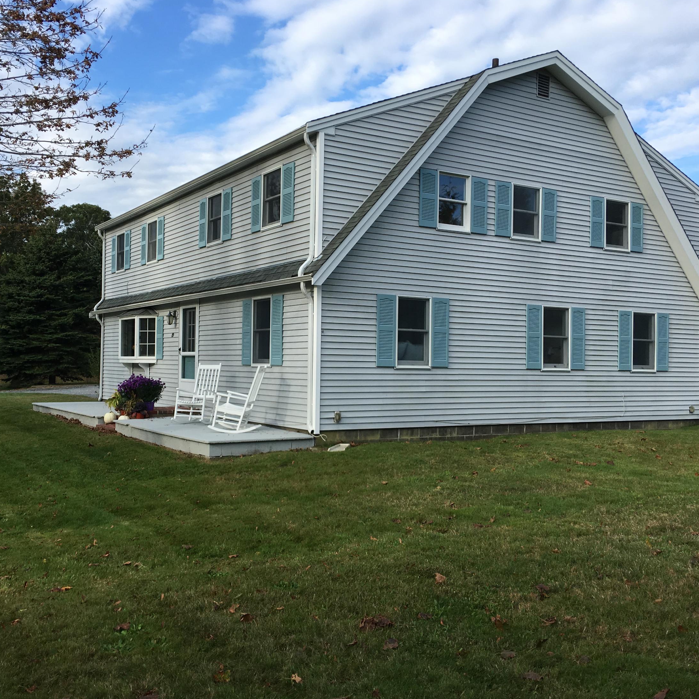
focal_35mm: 35
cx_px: 316
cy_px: 349
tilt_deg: +1.5
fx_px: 800
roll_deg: -0.8
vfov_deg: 47.2
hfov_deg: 47.2
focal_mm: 4.15
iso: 25
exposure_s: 1/801
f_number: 2.2
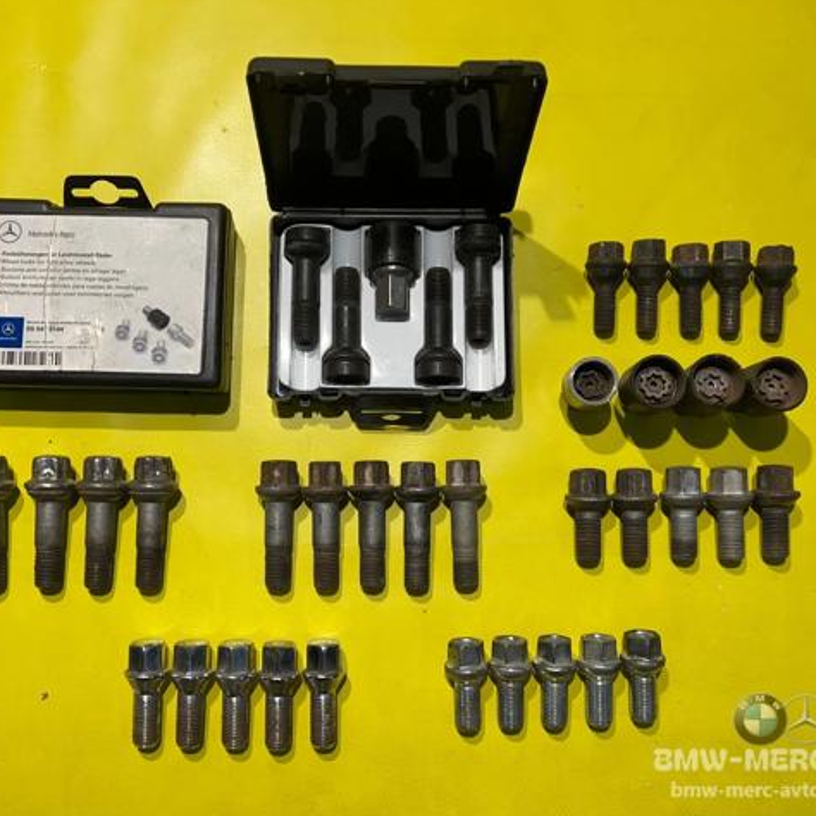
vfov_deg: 52.5
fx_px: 827
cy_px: 406
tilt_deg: -82.0
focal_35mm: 31
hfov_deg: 52.5
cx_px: 391
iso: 32
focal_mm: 5.7
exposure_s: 1/103
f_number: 1.5
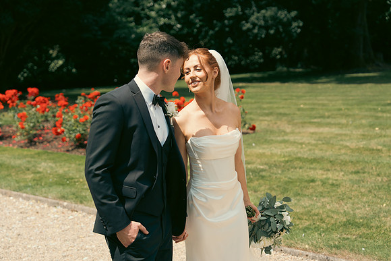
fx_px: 641
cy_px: 130
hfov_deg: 33.9
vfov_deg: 23.0
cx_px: 196
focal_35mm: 59
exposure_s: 1/2000
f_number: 3.5
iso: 250
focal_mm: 59
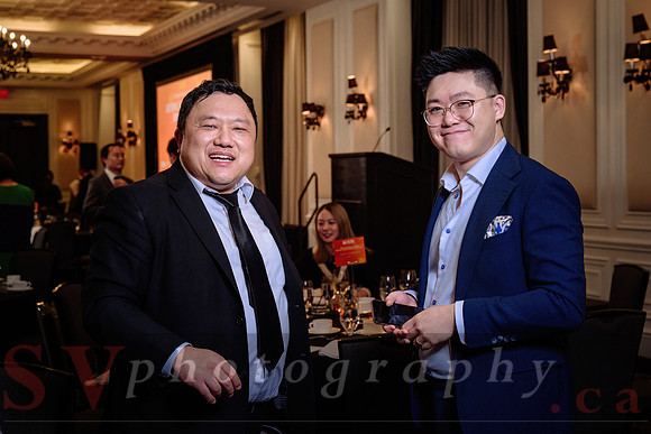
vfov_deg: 25.5
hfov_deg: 37.5
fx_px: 958
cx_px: 360
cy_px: 198
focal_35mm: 53
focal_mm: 47
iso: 1000
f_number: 5
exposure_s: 1/125
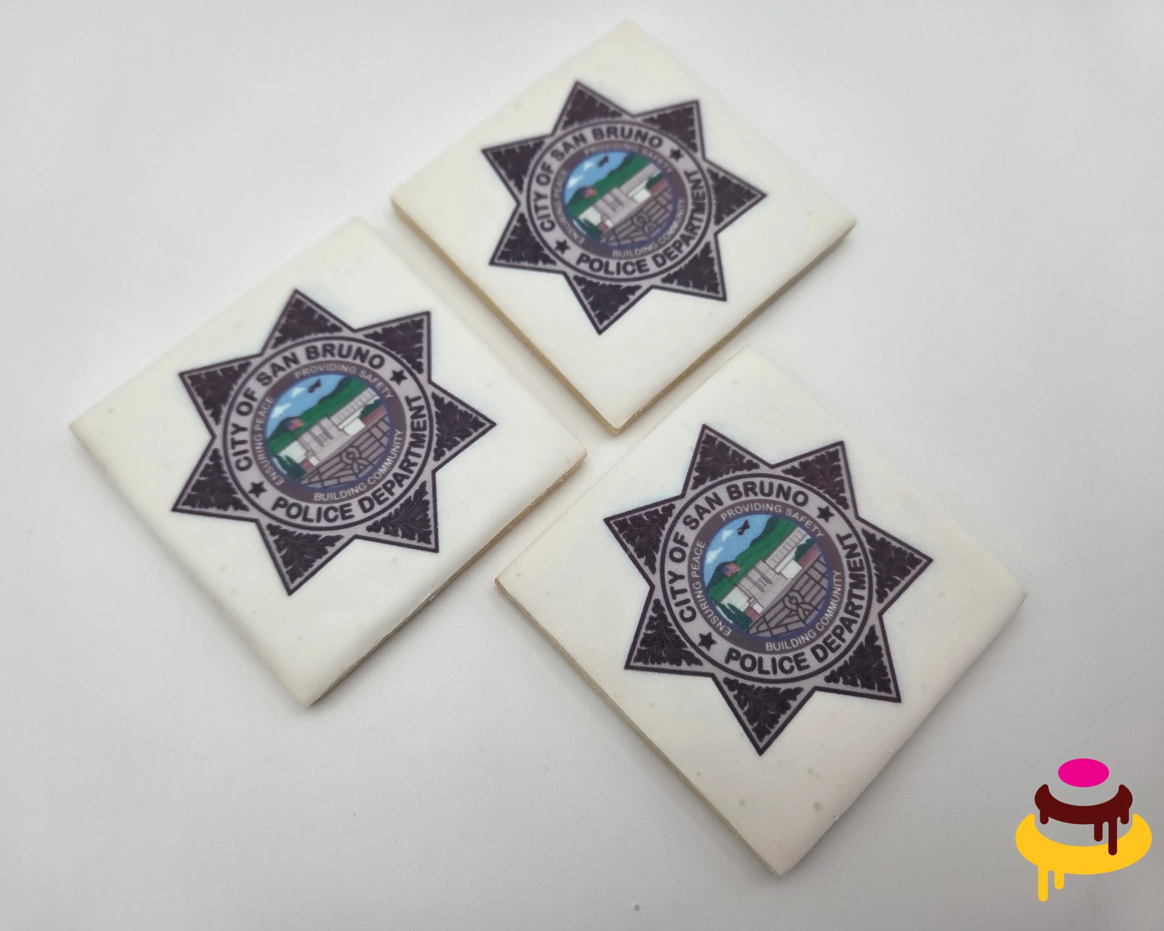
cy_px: 466
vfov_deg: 58.8
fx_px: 827
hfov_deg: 70.3
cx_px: 561
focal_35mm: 24
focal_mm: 5.4
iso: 80
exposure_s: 1/904
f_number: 1.8
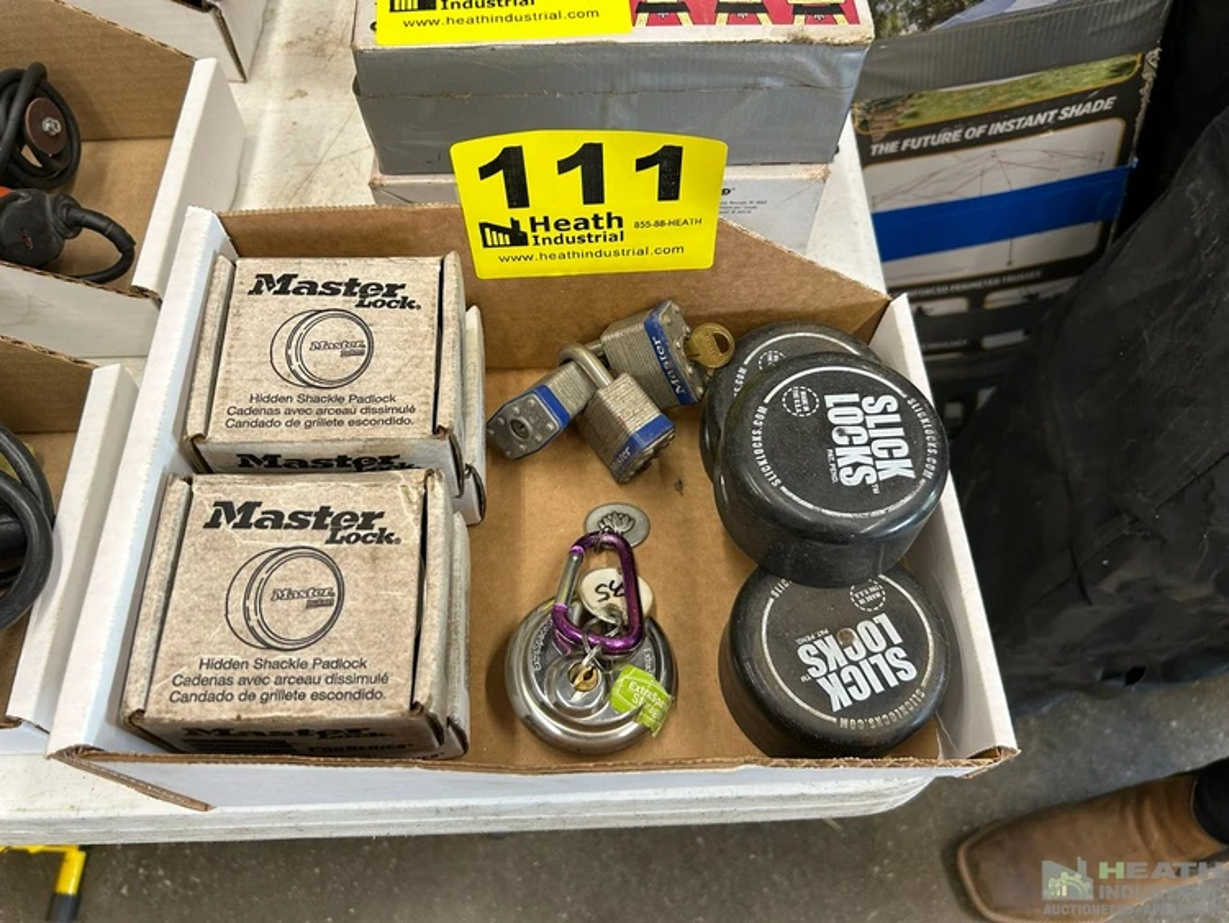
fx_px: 923
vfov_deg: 53.1
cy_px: 462
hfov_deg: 67.3
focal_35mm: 26
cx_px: 614
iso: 80
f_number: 1.5
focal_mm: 5.7
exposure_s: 1/60
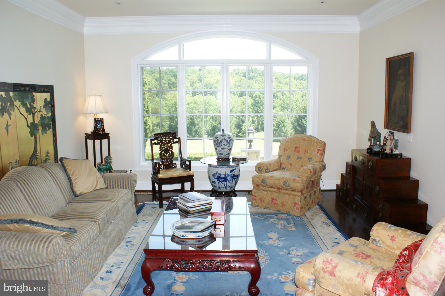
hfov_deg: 67.4
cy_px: 148
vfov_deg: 47.9
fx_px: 333
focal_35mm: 27
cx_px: 222
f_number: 5.6
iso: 400
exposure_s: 1/80
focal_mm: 18
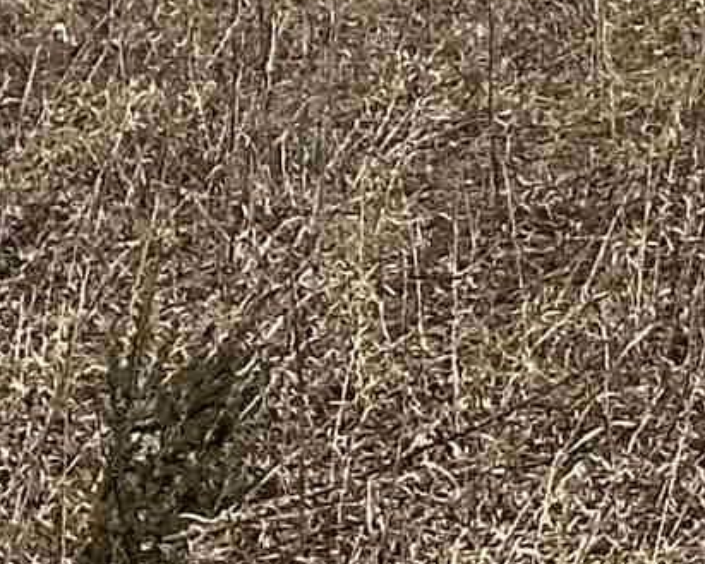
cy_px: -219
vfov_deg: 4.4
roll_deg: +0.4
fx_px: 7305
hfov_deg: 5.1
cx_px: 2355
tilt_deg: -1.6
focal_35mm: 350
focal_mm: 6.86
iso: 64
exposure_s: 1/5263
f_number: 1.78
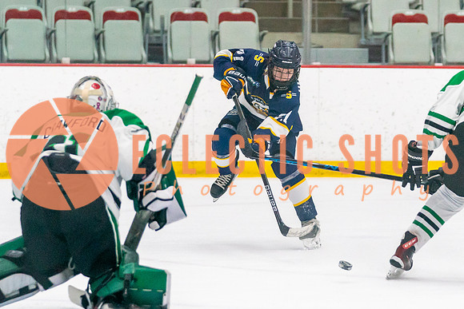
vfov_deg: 6.0
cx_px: 265
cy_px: 195
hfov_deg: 9.0
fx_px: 2950
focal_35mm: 229
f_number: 2.8
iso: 4000
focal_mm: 114
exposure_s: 1/1600
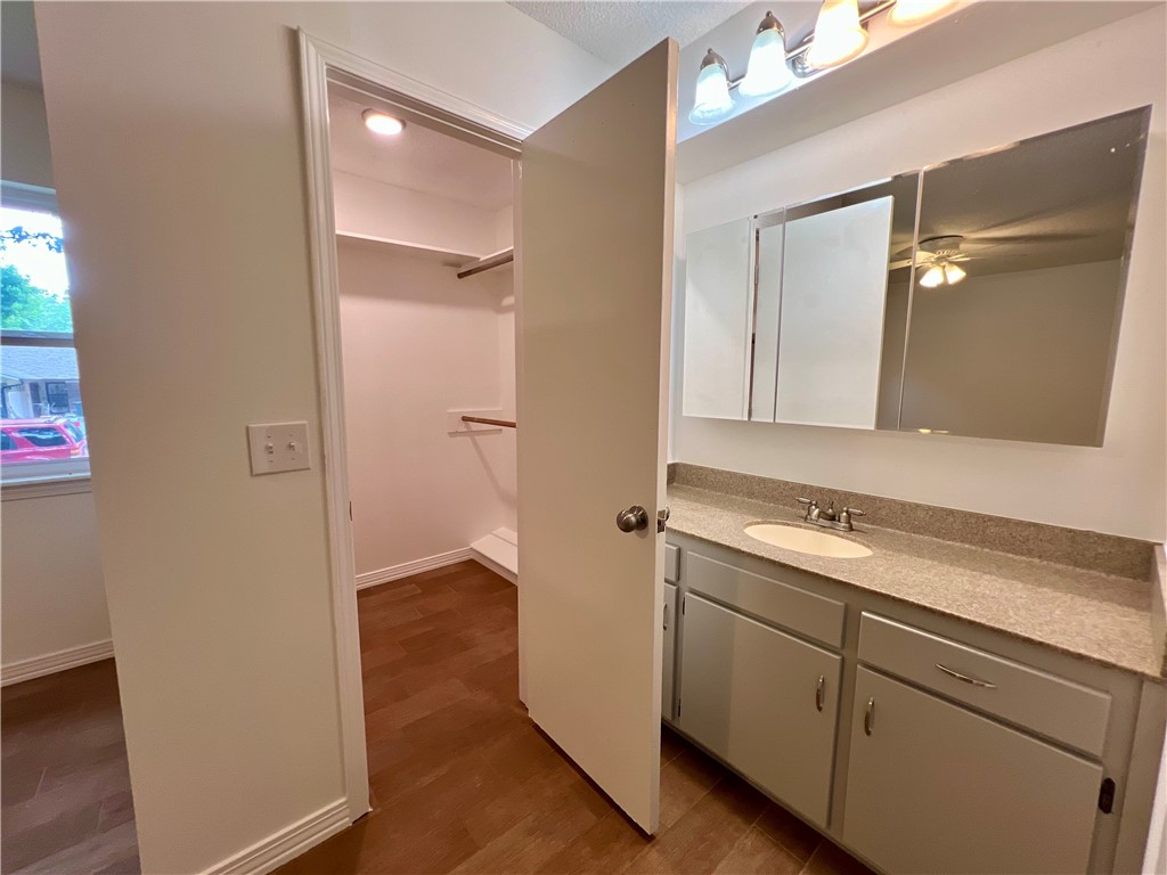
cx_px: 584
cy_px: 438
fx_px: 438
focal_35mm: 13
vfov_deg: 89.9
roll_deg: +0.2
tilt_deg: -7.2
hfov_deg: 106.2
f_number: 1.8
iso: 125
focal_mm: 1.57
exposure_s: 1/120
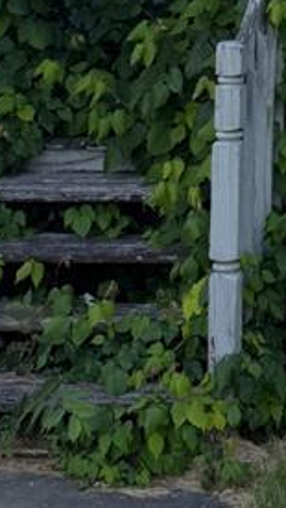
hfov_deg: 8.2
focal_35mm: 142
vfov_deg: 13.8
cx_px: 540
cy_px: -345
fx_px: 1917
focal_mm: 6.76
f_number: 1.78
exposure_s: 1/2169
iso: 100
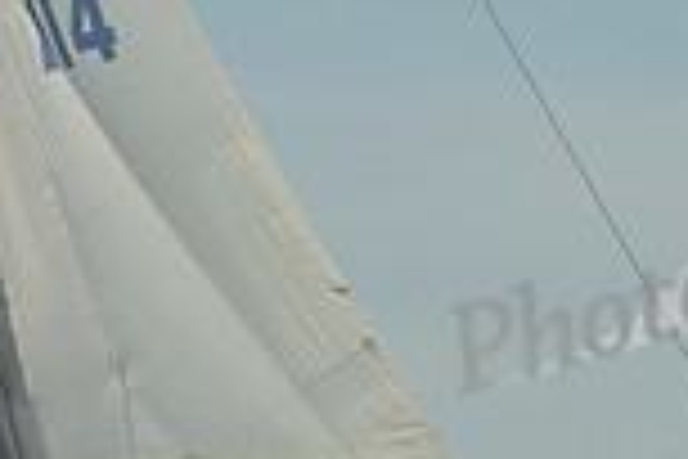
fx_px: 5083
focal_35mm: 266
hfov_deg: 7.7
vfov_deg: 5.1
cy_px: 574
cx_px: 220
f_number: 7.1
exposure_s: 1/1250
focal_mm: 70
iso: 200
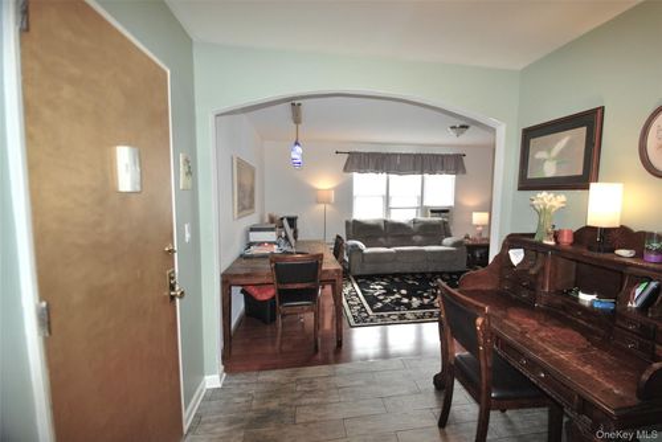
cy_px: 221
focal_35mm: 15
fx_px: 276
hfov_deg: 100.4
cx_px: 331
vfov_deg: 77.4
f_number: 3.5
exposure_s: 1/60
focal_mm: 10
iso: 200
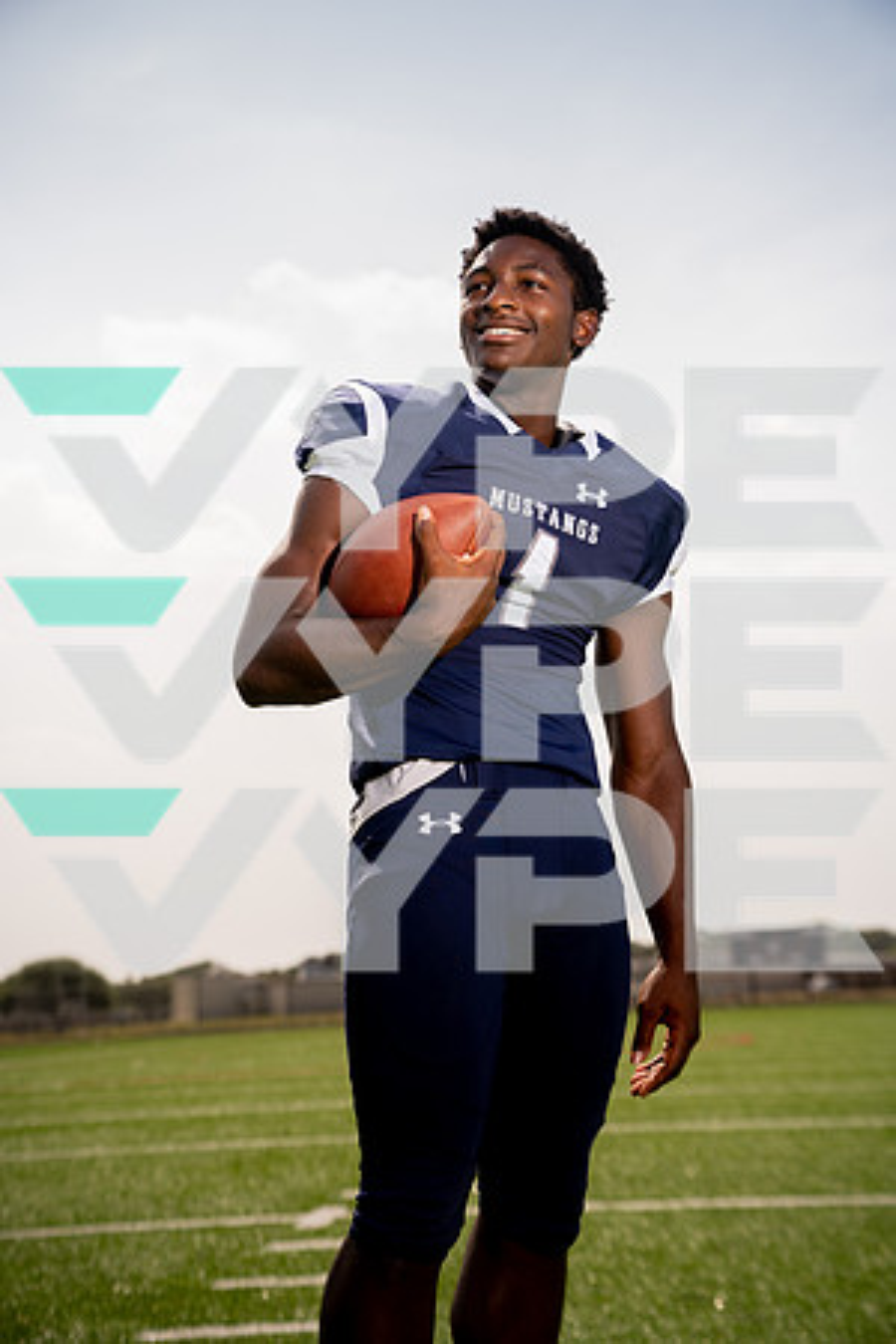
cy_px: 672
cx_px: 448
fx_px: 2128
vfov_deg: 35.1
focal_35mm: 57
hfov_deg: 23.8
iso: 100
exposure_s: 1/800
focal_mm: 57
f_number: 3.5
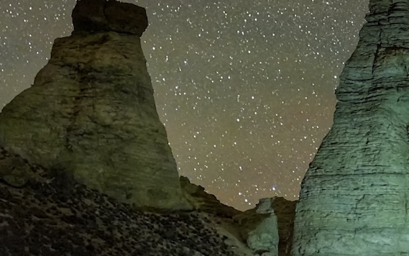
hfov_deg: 22.4
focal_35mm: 86
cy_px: -46
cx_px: 479
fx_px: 959
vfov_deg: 14.7
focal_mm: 20
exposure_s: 15
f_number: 1.8
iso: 8000
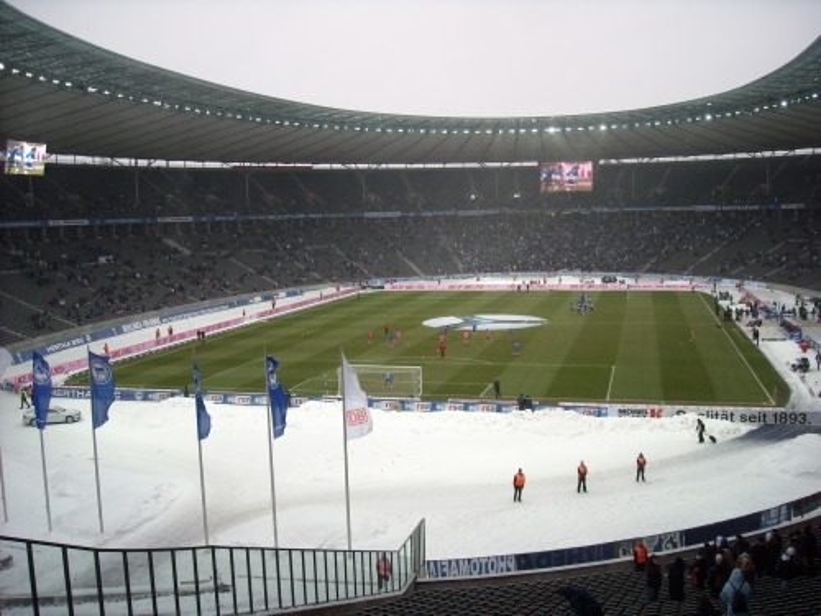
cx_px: 410
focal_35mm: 35
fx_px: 830
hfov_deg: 52.6
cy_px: 308
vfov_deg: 40.7
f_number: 2.8
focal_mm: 5.7
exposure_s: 1/168
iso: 64
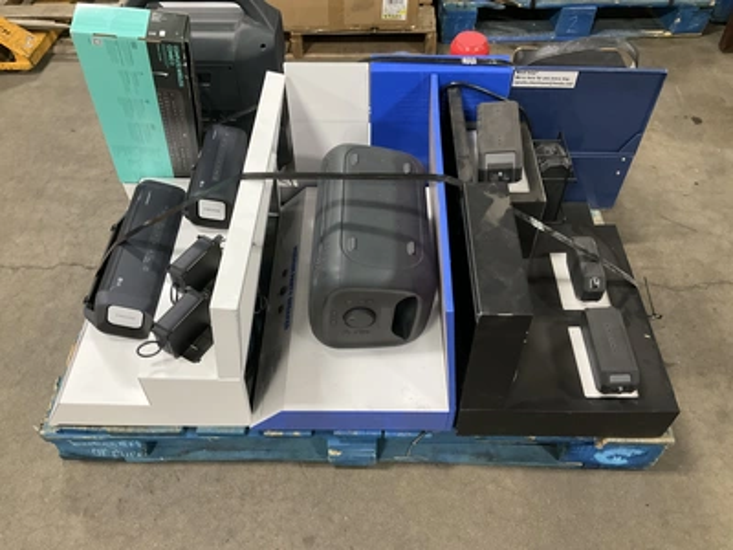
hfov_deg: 61.7
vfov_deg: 48.2
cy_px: 275
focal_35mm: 29
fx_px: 614
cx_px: 366
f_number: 1.8
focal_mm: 3
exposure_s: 1/40
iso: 250
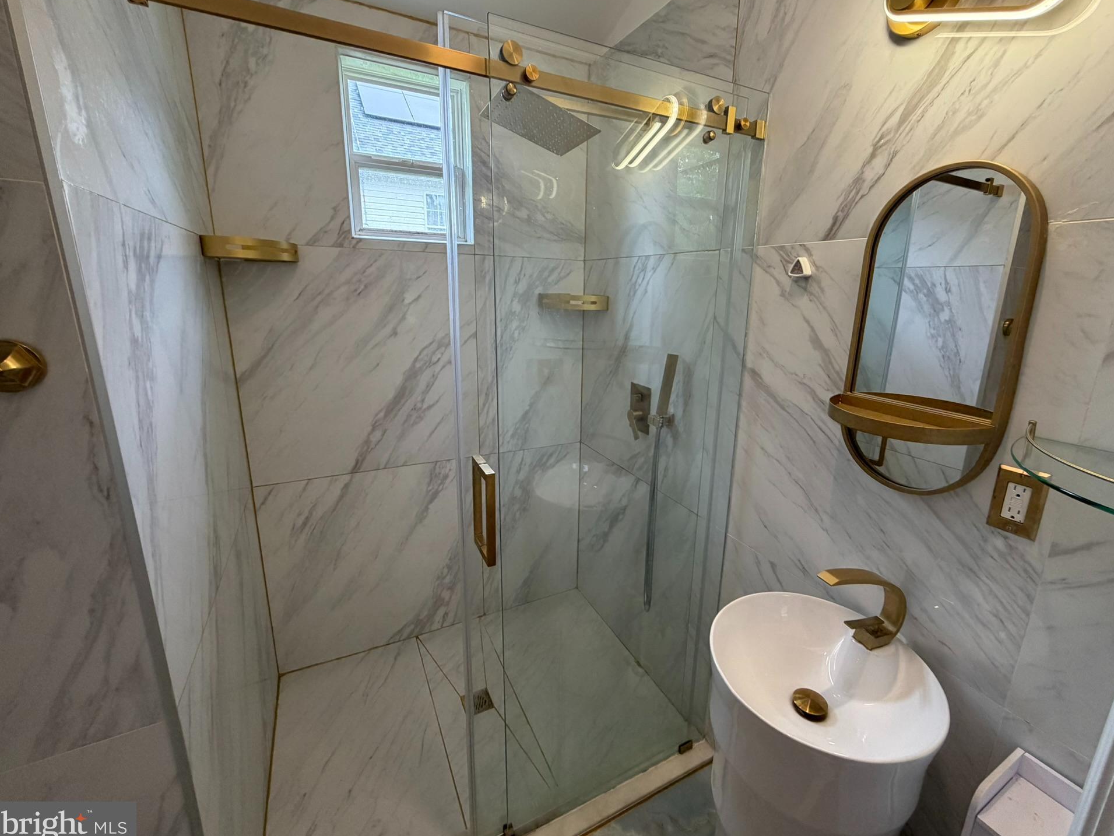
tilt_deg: -14.9
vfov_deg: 81.7
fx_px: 483
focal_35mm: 15
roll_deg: -2.1
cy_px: 402
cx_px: 588
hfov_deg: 98.1
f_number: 2.2
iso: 250
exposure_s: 1/120
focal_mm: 2.22
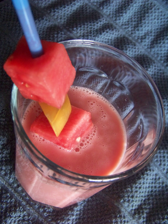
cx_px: 84
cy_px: 112
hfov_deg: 29.7
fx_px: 317
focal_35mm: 49
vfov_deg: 38.9
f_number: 2.8
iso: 400
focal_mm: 7.6
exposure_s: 1/20
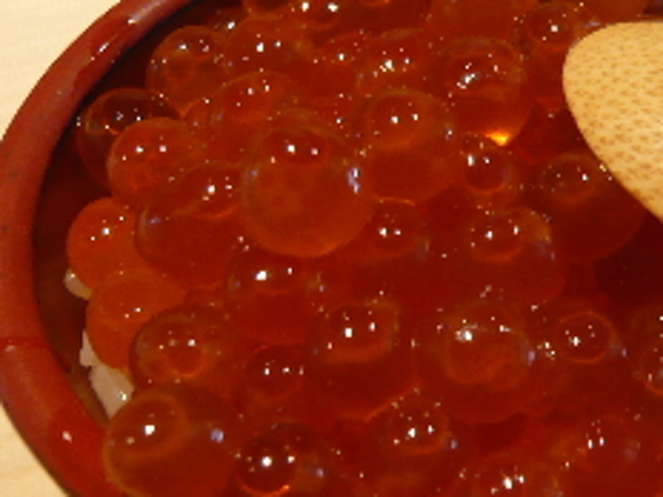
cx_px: 474
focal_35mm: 58
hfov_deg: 32.8
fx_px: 1111
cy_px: 314
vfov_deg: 25.1
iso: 200
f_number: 2.8
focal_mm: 4.6
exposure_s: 1/10
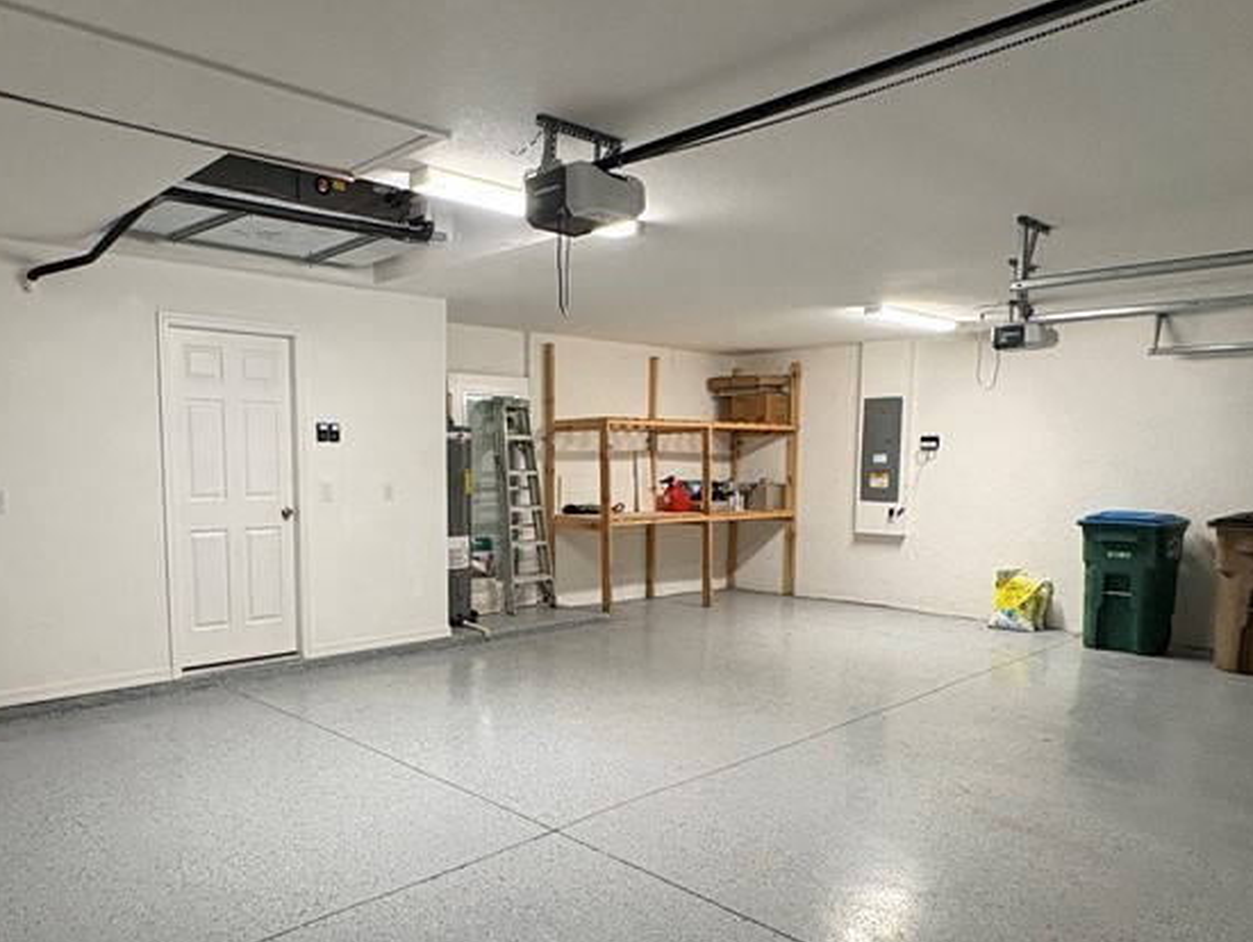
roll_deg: +0.6
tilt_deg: -6.0
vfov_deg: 52.8
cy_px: 560
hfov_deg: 66.8
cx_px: 518
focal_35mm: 26
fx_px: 942
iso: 250
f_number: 2.2
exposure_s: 1/60
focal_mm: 2.22
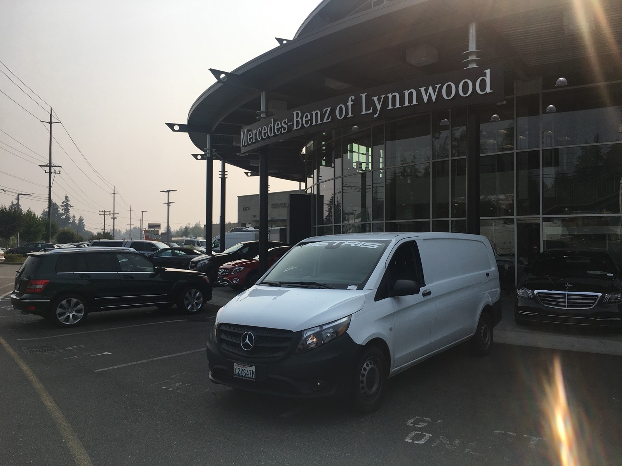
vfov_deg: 48.2
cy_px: 233
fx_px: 521
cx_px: 311
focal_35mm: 29
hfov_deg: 61.7
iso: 25
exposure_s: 1/2137
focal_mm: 4.15
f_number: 2.2
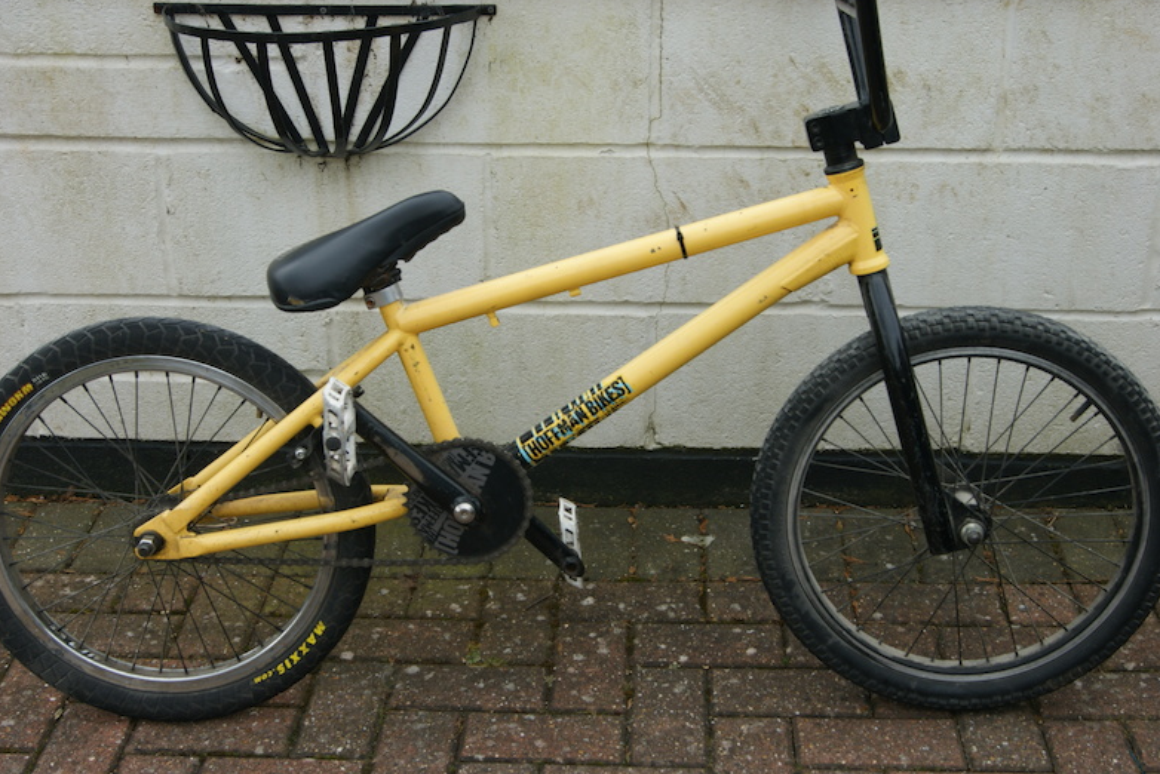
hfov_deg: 42.7
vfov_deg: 29.3
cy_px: 386
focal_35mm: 46
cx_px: 579
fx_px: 1483
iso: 100
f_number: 9
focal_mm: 30
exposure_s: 1/80
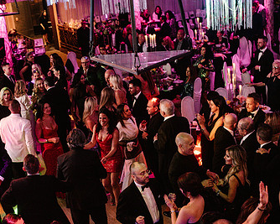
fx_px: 472
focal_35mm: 57
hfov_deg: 32.8
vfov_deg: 26.6
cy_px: 144
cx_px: 95
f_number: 2.8
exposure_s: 1/200
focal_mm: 35
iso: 2500
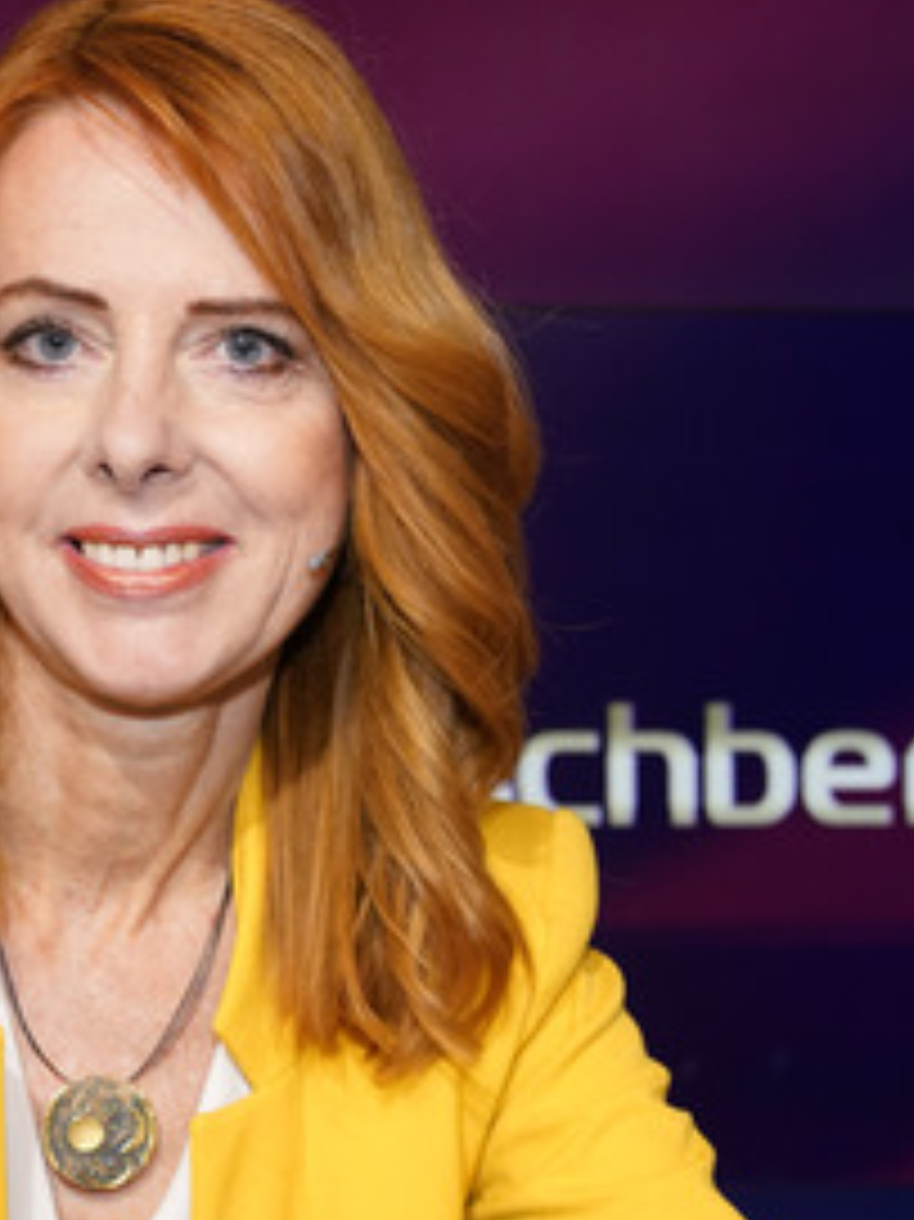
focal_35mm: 56
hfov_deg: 25.6
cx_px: 187
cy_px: 585
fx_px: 1973
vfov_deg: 34.4
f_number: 5
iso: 1600
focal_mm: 35
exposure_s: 1/160
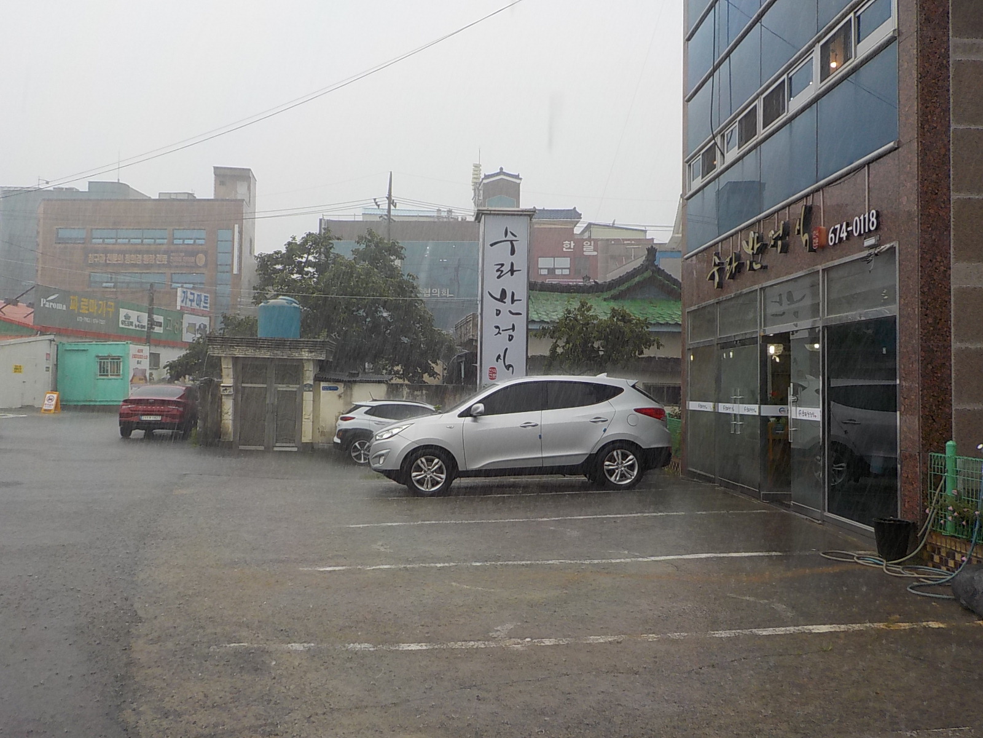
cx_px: 492
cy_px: 369
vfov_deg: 46.8
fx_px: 852
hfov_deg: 60.0
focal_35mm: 30
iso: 125
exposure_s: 1/100
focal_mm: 4.1
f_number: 3.3
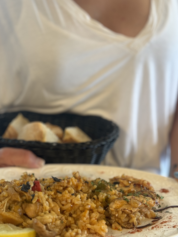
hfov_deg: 23.6
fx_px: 425
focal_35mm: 62
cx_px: 80
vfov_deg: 31.2
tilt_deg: -18.5
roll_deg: +1.0
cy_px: 114
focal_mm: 6.76
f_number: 1.78
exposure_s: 1/50
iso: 100
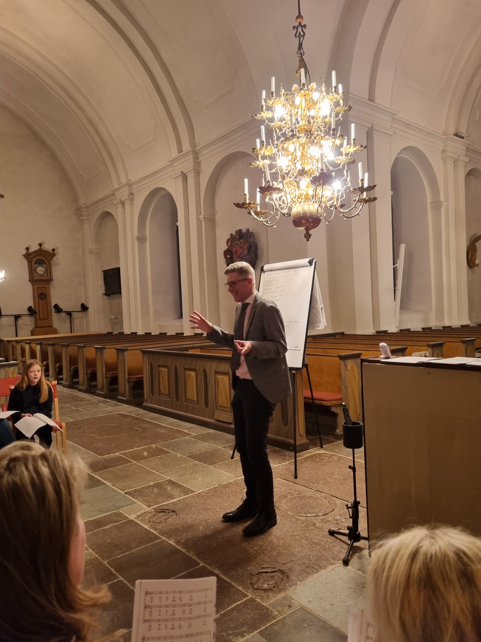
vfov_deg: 67.3
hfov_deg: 53.1
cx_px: 240
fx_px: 482
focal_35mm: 26
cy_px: 321
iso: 640
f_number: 1.8
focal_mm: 5.4
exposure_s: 1/50
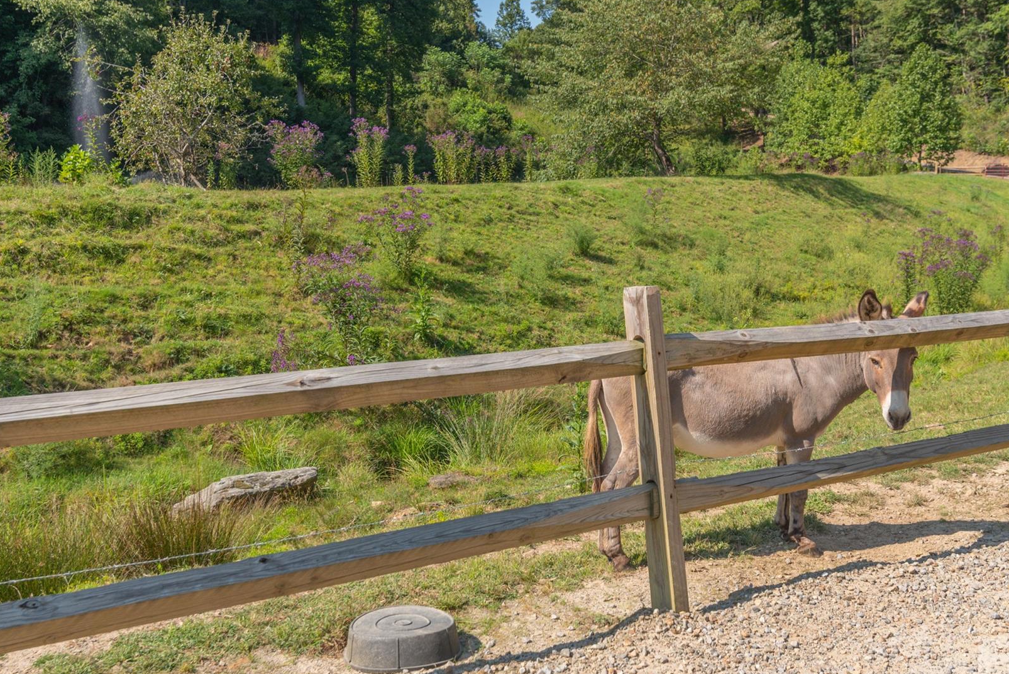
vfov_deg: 36.0
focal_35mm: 37
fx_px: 1037
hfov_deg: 51.8
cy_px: 330
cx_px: 535
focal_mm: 29
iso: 160
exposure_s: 1/400
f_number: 7.1
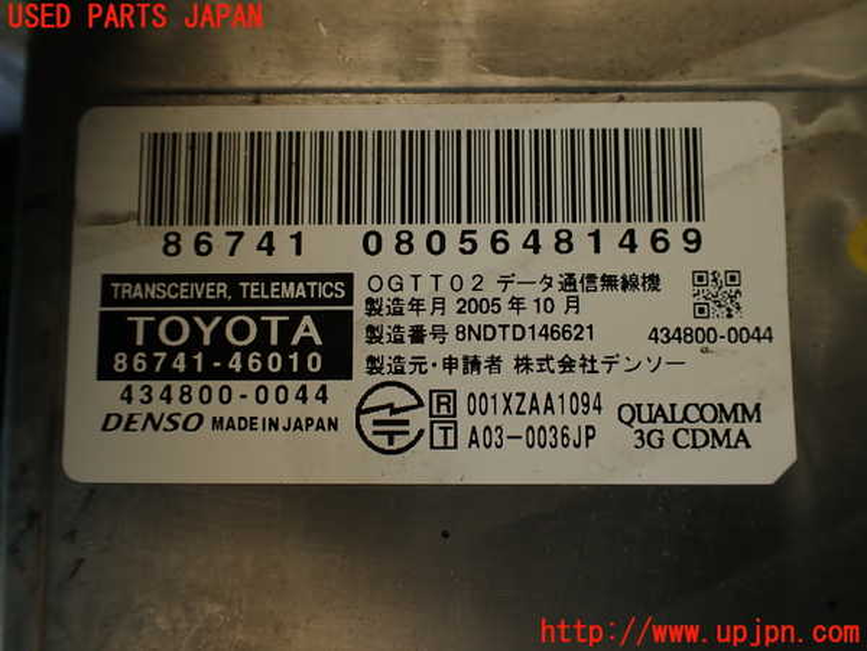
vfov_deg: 46.8
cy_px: 326
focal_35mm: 30
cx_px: 434
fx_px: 751
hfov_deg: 60.0
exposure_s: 1/60
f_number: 2.3
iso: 125
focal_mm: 5.4
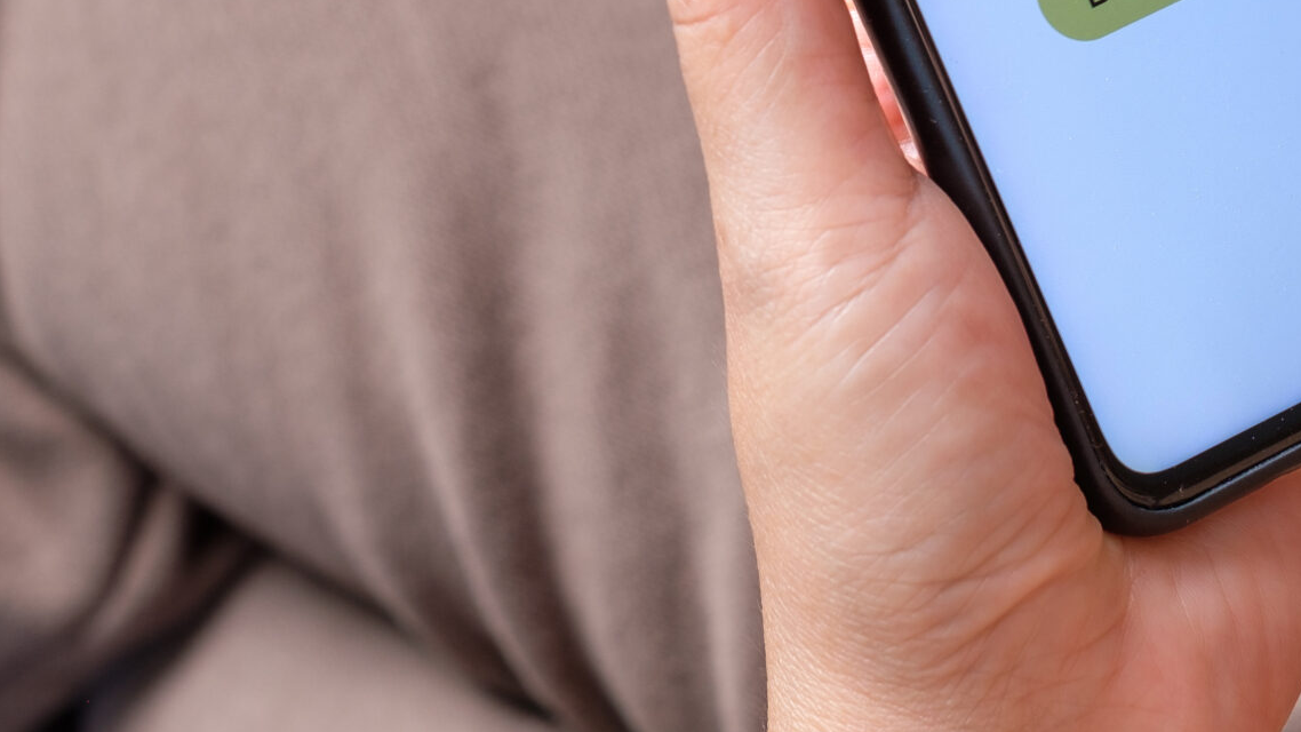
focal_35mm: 198
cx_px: 894
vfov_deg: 6.1
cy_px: -46
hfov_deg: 10.9
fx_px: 6830
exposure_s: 1/20
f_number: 4
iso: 200
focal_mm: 56
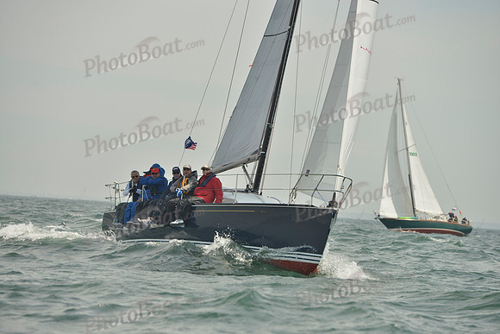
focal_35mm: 180
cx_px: 250
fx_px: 2500
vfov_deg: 7.6
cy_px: 167
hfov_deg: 11.4
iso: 200
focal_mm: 180
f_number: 7.1
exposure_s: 1/1250
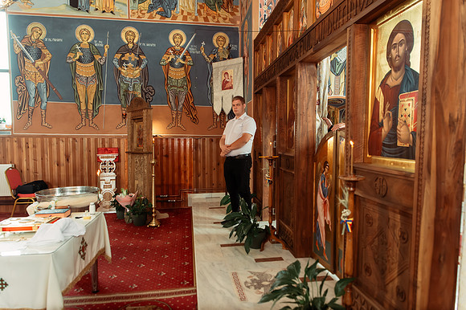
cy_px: 155
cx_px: 233
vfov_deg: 53.1
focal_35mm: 24
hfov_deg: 73.8
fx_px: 310
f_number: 3.5
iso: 2500
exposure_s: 1/250
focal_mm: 24
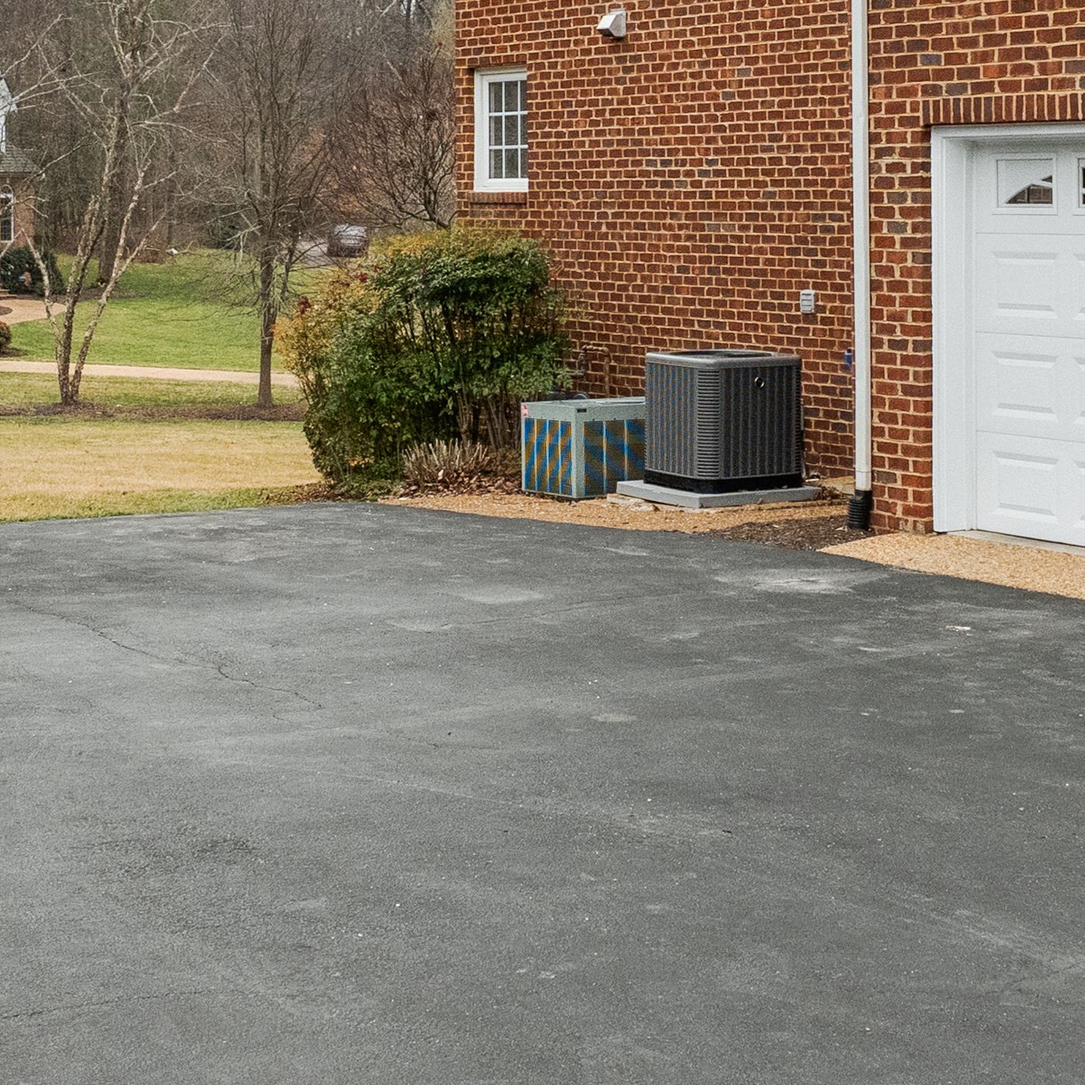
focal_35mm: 72
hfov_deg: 23.9
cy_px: 247
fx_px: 2553
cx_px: 659
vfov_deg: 23.7
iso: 2000
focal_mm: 20
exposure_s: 1/800
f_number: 8
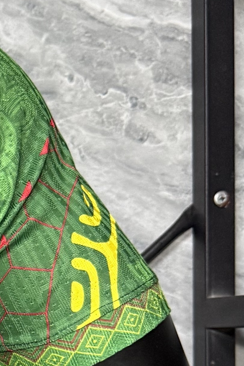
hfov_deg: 10.0
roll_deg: -0.1
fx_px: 1190
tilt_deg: -0.9
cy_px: 378
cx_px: -374
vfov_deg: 17.1
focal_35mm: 117
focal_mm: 6.76
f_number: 1.78
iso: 250
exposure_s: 1/50
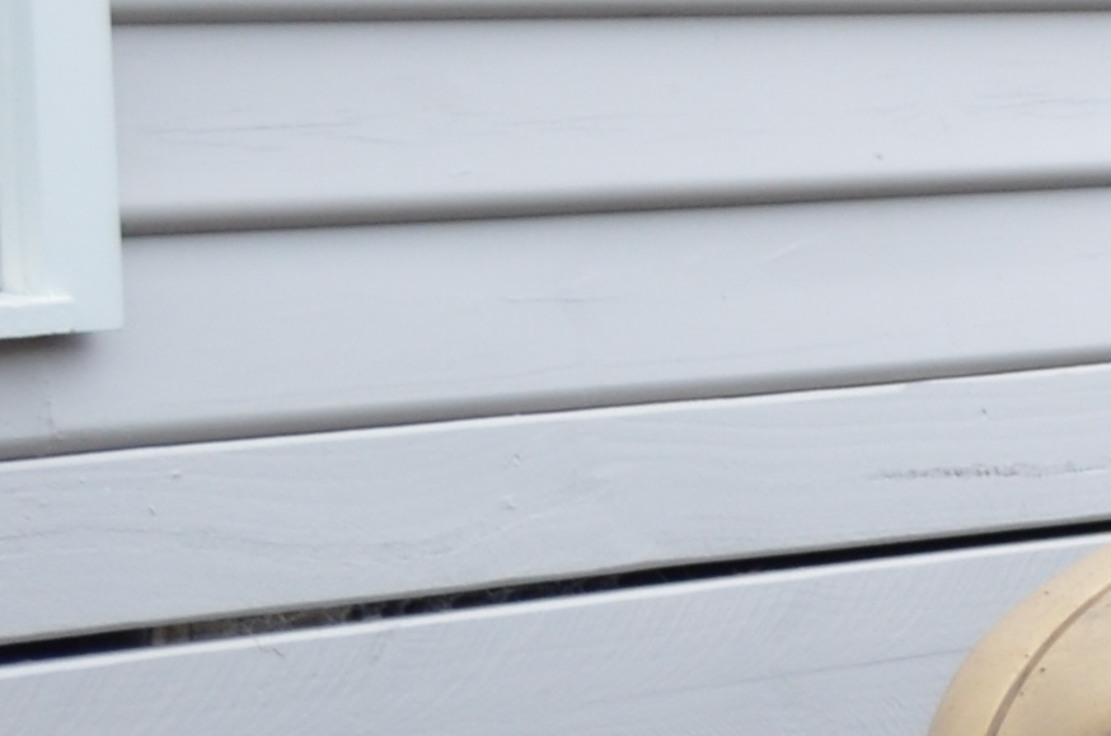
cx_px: 3118
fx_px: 6776
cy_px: 983
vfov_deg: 6.2
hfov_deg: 8.2
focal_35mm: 220
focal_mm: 26
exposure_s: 1/100
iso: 400
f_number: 5
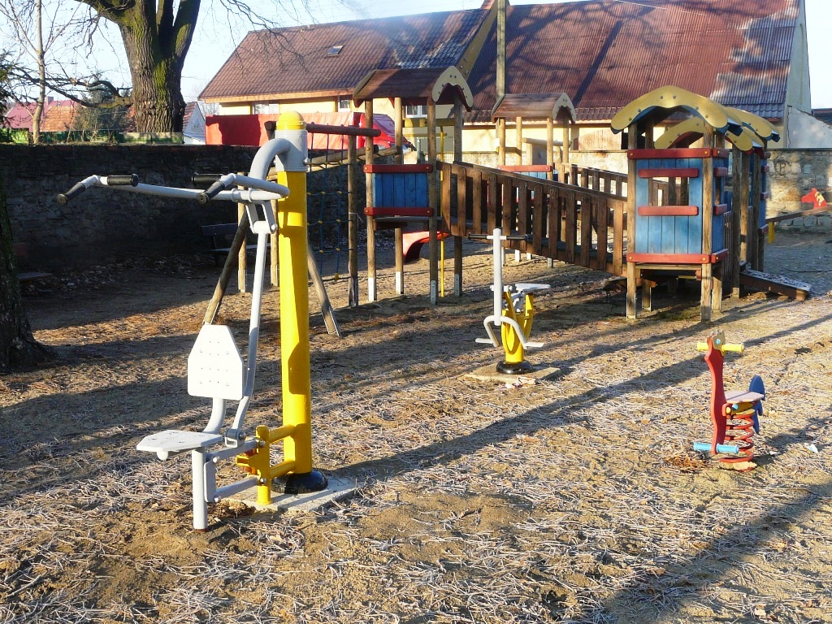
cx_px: 416
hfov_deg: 42.1
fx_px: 1082
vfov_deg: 32.2
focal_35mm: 45
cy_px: 312
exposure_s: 1/160
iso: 100
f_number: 4
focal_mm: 5.7
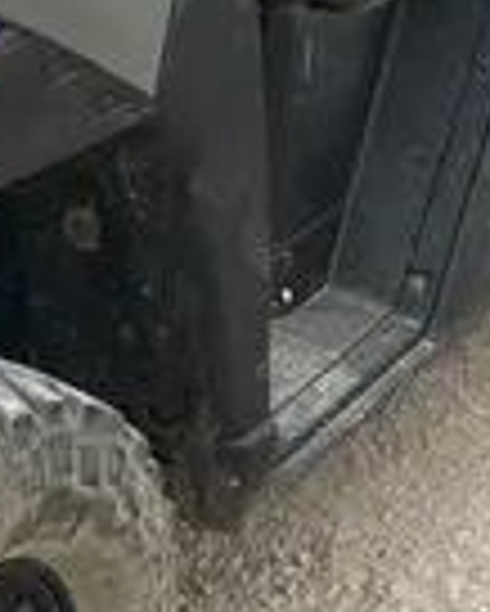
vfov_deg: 13.6
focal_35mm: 137
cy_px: -133
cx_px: -126
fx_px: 2481
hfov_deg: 11.0
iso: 50
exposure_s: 1/1511
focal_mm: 5.7
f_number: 1.5
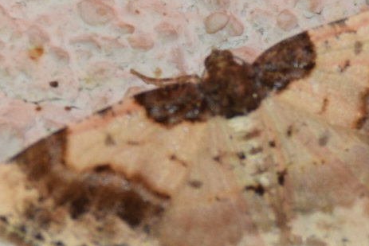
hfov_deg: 4.7
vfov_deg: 3.2
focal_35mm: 435
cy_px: 135
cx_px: 242
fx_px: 4460
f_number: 5.6
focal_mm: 140
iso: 320
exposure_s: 1/200
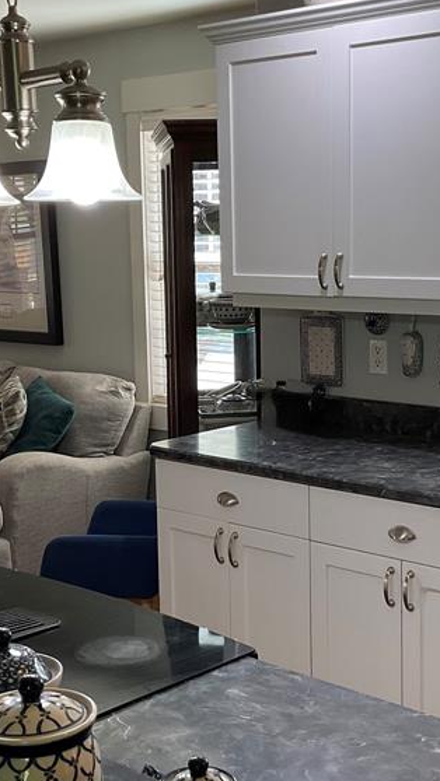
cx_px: 220
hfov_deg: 20.7
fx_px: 1203
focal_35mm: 58
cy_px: 411
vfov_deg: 36.0
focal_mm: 3
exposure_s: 1/120
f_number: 1.8
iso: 50
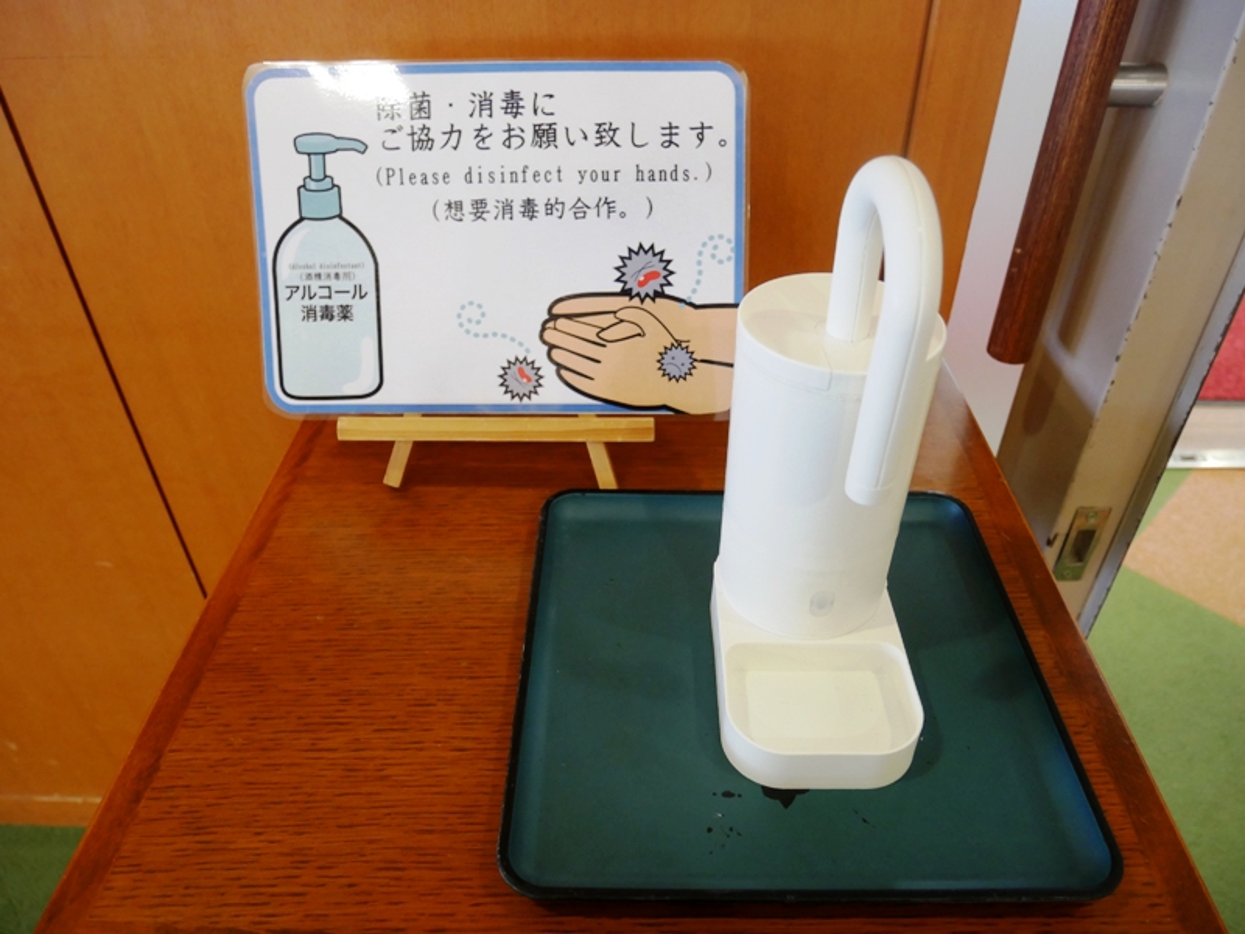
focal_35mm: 26
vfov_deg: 53.1
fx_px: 935
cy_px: 467
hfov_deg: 67.3
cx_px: 622
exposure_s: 1/60
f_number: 3.5
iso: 1250
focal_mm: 13
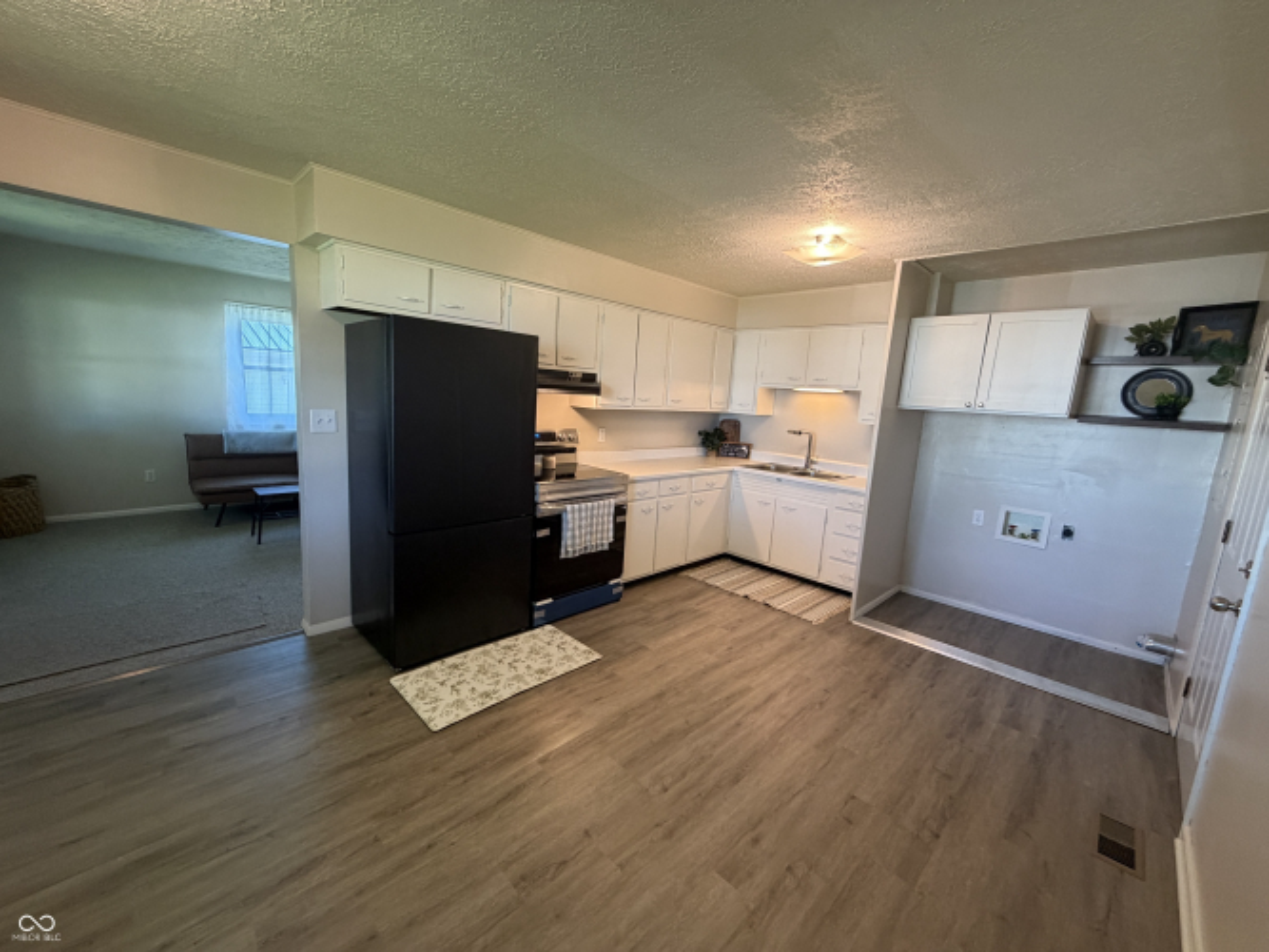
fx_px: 513
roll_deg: -4.2
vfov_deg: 85.7
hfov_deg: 102.1
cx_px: 634
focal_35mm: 14
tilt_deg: -9.0
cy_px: 476
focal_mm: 2.22
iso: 320
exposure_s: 1/60
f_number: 2.2
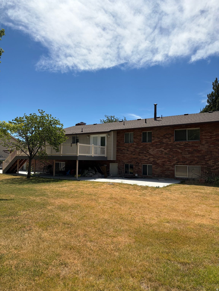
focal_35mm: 26
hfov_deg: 53.1
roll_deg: -0.5
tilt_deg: +3.1
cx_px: 110
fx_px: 219
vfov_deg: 67.3
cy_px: 146
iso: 64
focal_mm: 5.96
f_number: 1.6
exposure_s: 1/7813
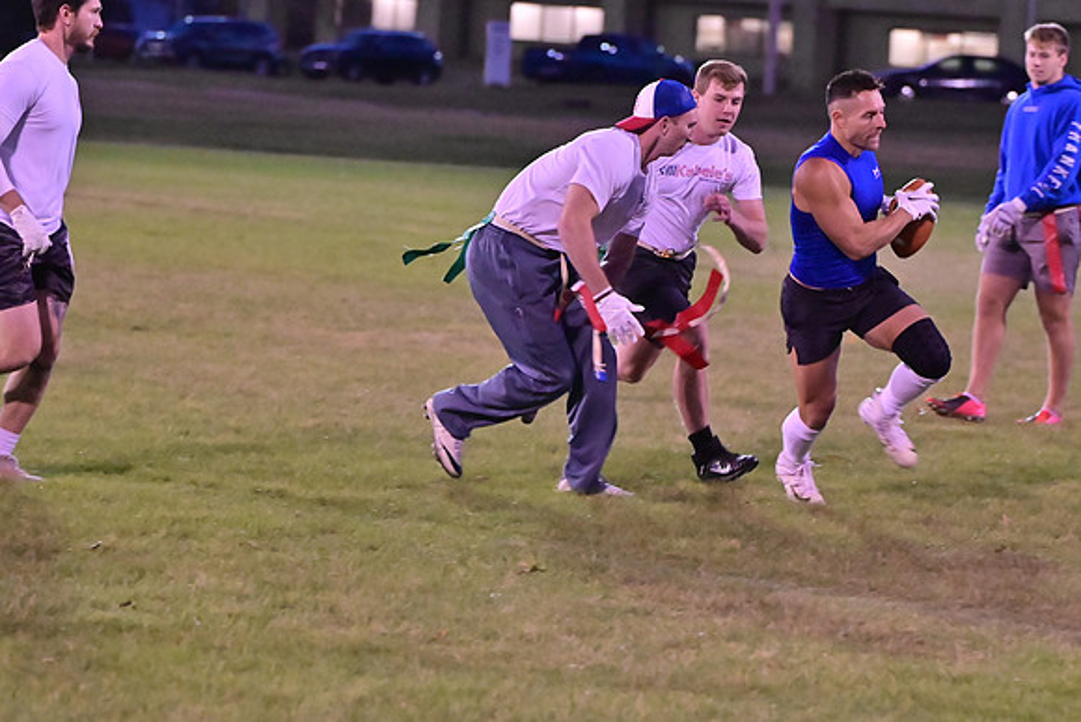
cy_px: 361
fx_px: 5616
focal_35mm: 187
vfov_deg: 7.3
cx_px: 540
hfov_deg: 11.0
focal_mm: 125
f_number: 4
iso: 6400
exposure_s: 1/400
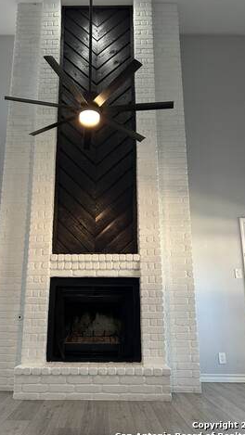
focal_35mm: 29
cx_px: 99
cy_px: 219
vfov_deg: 66.1
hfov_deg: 40.0
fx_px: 335
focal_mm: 5.7
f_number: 1.5
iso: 125
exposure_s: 1/60
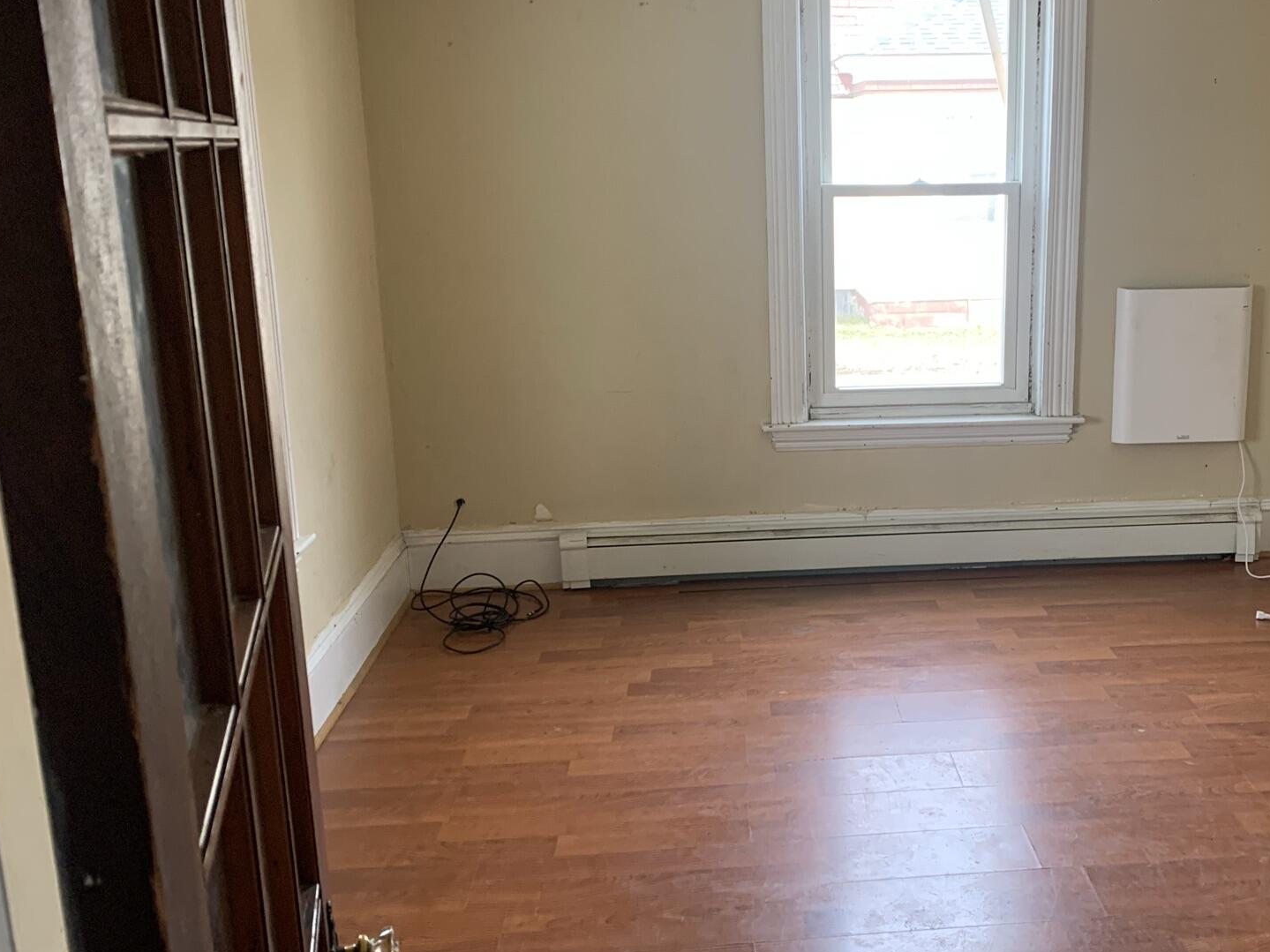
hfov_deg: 49.2
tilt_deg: -12.8
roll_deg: +1.0
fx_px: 1357
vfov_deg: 38.6
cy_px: 421
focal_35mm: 37
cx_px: 850
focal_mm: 4.25
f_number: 1.8
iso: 100
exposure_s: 1/78
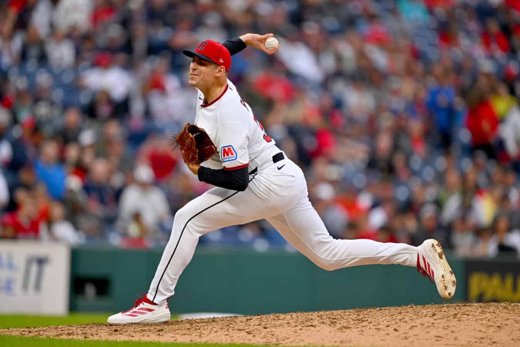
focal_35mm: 400
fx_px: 5777
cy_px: 174
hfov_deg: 5.2
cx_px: 260
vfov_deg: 3.4
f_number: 2.8
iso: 560
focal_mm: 400
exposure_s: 1/2000
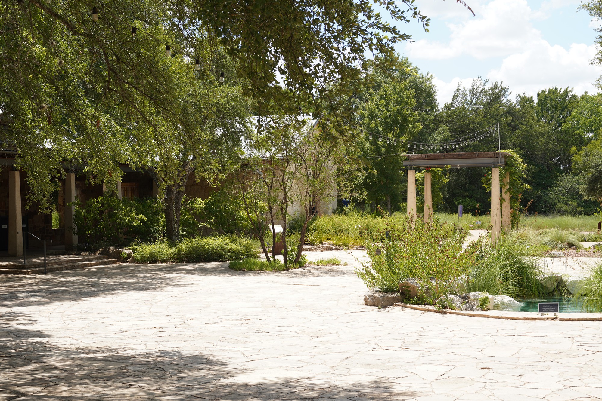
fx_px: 953
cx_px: 301
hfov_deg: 35.0
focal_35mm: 57
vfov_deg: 23.8
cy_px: 200
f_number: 13
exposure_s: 1/100
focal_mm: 57
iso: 160
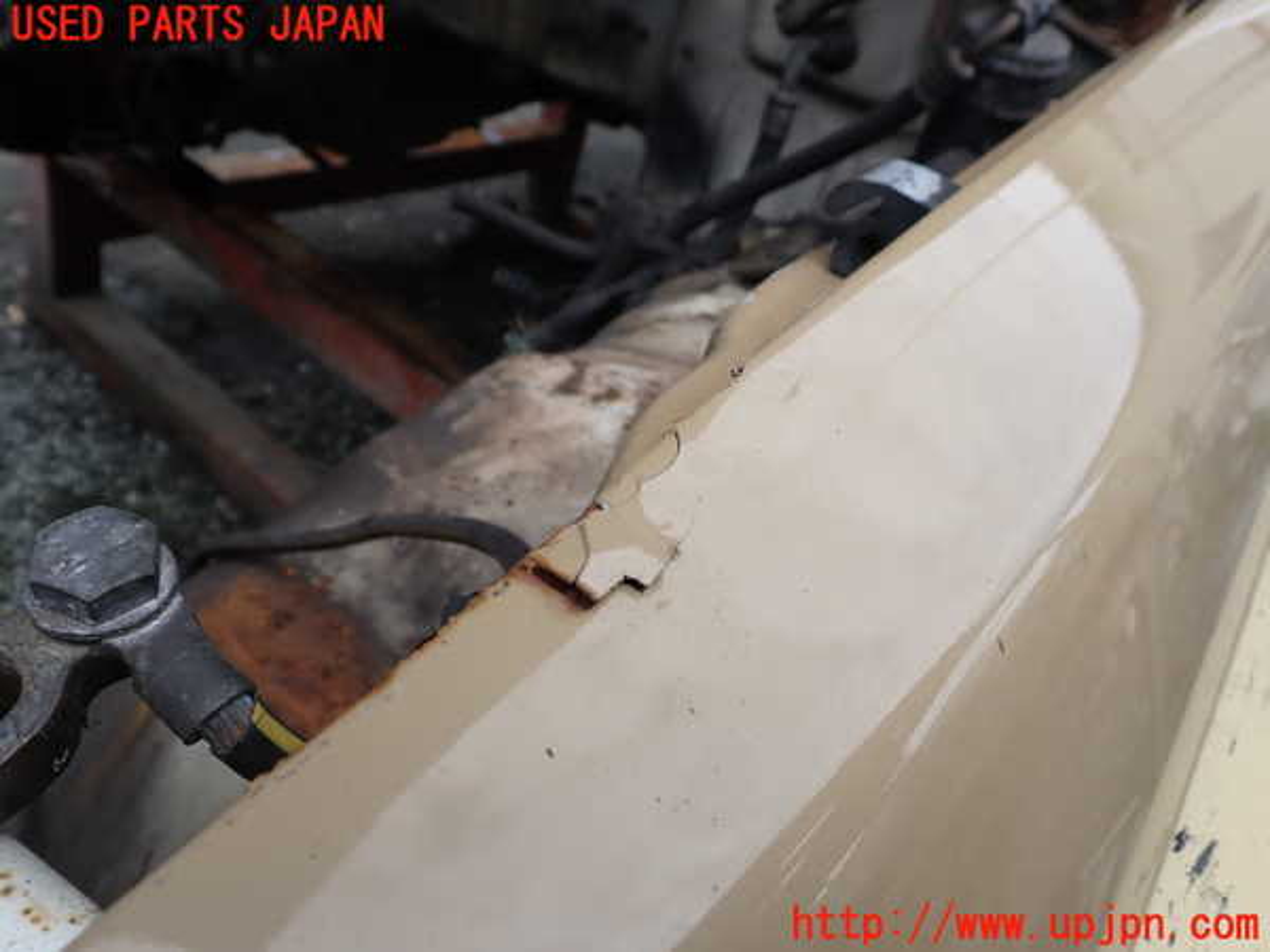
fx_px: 1101
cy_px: 476
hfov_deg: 60.0
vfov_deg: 46.8
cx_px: 635
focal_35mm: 30
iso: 100
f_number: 3.2
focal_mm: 5.4
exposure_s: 1/500
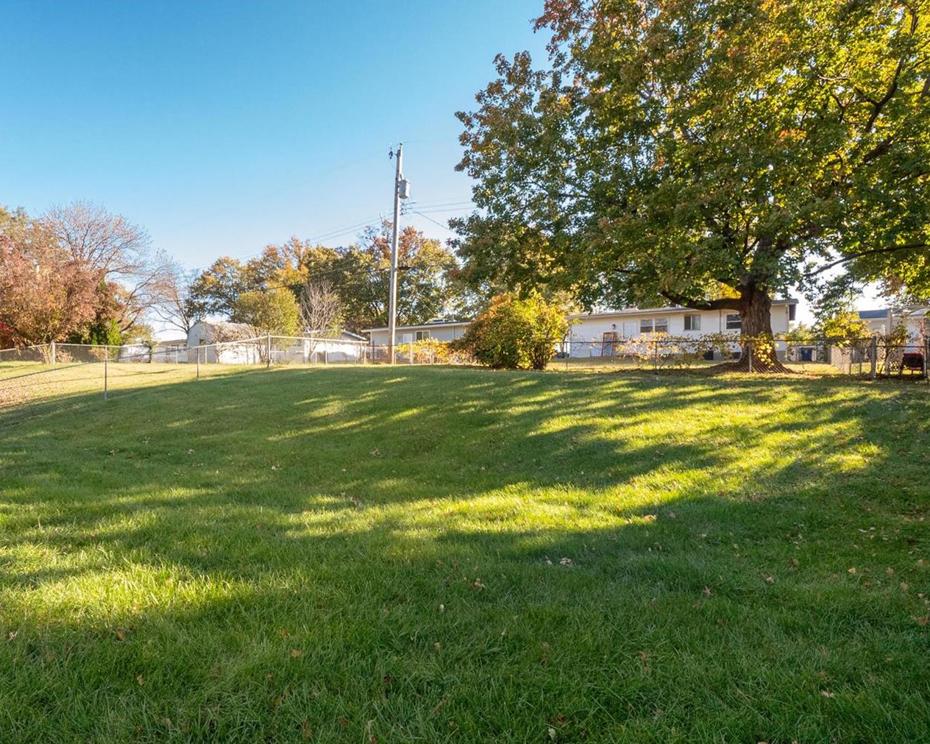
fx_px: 523
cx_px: 385
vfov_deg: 70.8
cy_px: 391
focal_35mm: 19
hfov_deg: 82.5
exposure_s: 1/160
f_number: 8
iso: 400
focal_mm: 8
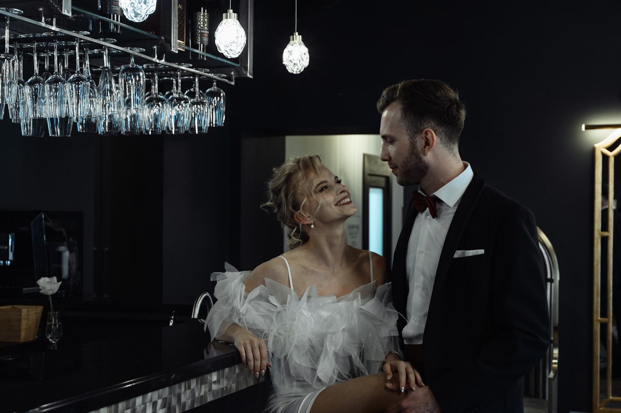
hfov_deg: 35.7
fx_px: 965
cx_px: 310
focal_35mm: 56
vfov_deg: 24.2
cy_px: 206
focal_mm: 56
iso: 400
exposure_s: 1/8
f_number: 5
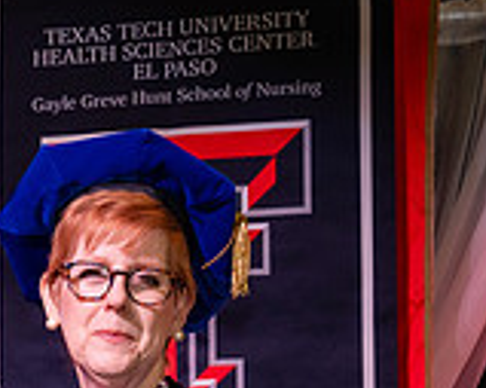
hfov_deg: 8.3
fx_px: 3263
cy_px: 438
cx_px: -237
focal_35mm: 227
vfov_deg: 6.8
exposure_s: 1/160
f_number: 5.6
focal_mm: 54
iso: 1250
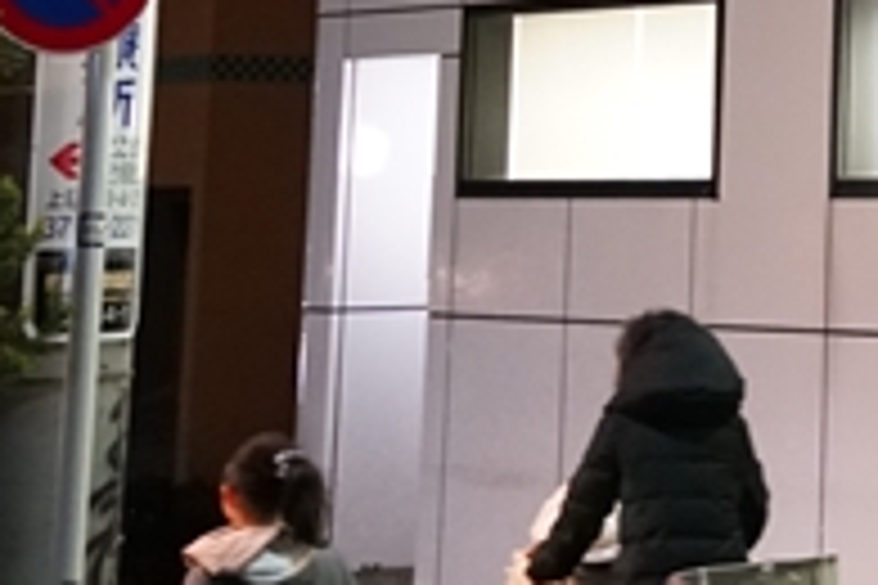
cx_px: 1639
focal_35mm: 152
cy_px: -418
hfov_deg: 12.3
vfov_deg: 8.7
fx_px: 3707
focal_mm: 25
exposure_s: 1/60
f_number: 4
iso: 4000
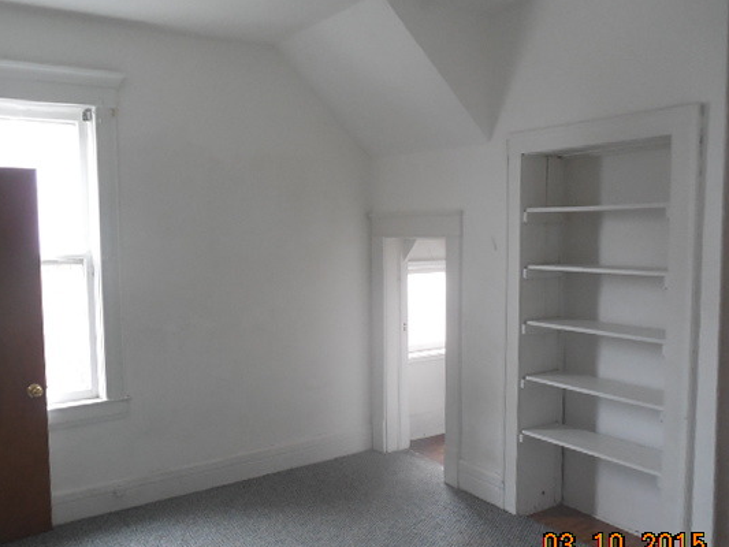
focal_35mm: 30
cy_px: 280
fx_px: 632
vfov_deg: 46.8
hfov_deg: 59.6
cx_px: 305
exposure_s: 1/30
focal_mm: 4.5
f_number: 3.3
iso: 400
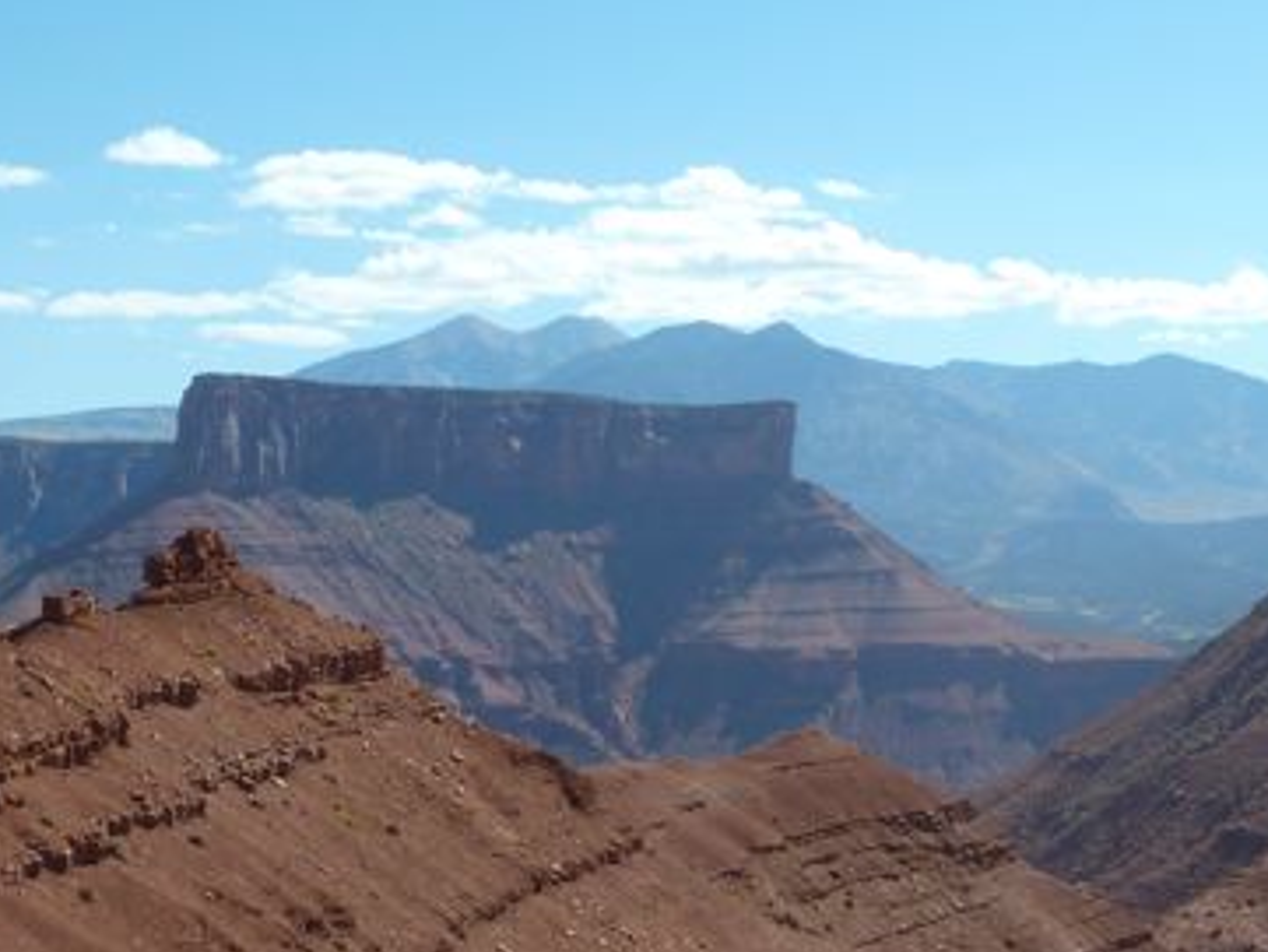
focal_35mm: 78
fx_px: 2858
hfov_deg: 24.6
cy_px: 643
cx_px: 1026
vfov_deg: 18.8
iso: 80
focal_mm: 7.3
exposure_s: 1/400
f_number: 5
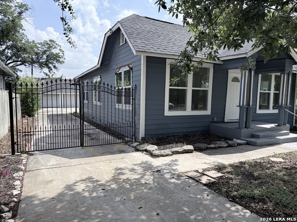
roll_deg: -0.5
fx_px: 206
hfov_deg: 71.6
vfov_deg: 56.8
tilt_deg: -3.9
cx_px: 148
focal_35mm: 24
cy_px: 111
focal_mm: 6.76
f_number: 1.78
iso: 80
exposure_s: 1/4167
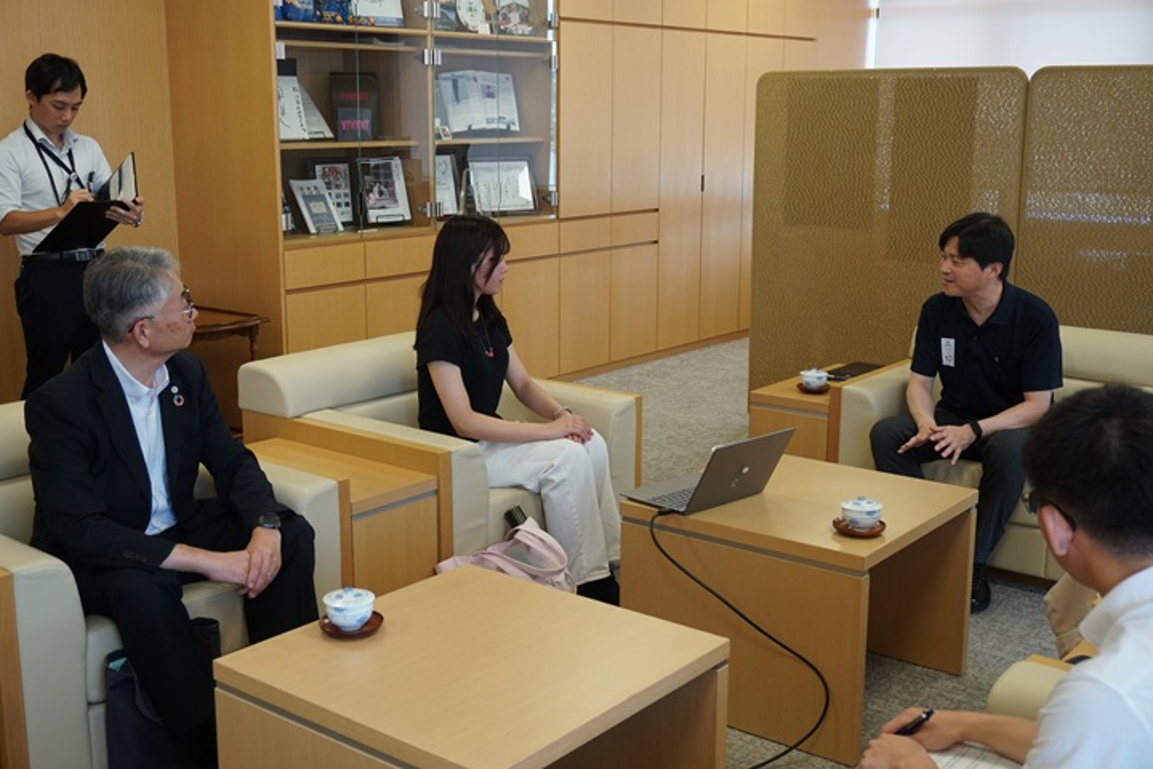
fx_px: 1297
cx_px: 576
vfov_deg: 33.0
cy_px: 384
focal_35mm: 40
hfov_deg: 47.9
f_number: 4.5
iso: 500
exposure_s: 1/160
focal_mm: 27
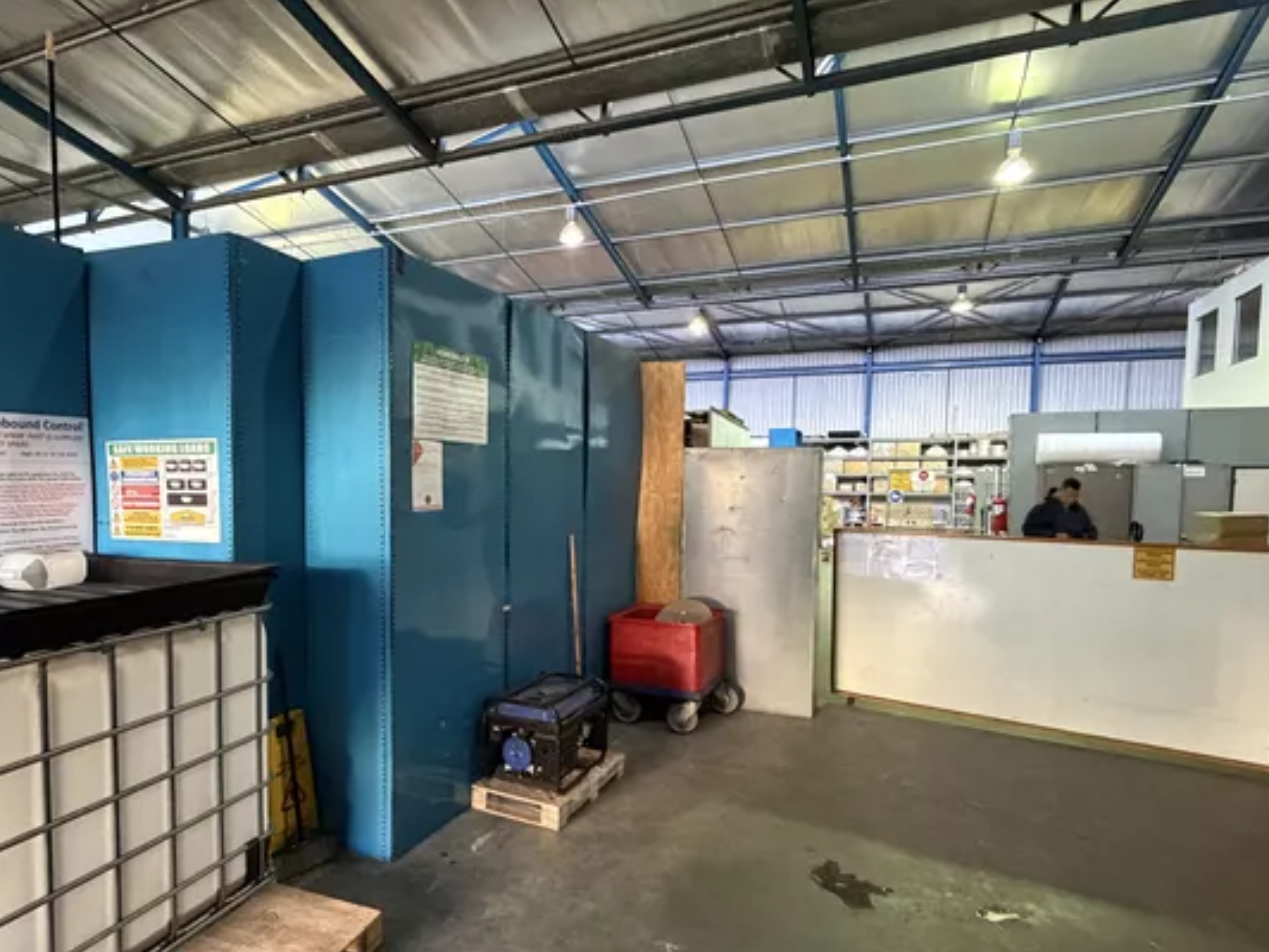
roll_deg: -0.1
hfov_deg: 78.6
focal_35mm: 21
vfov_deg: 63.3
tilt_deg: -3.4
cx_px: 548
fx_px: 770
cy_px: 524
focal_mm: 2.22
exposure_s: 1/50
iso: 800
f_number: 2.2
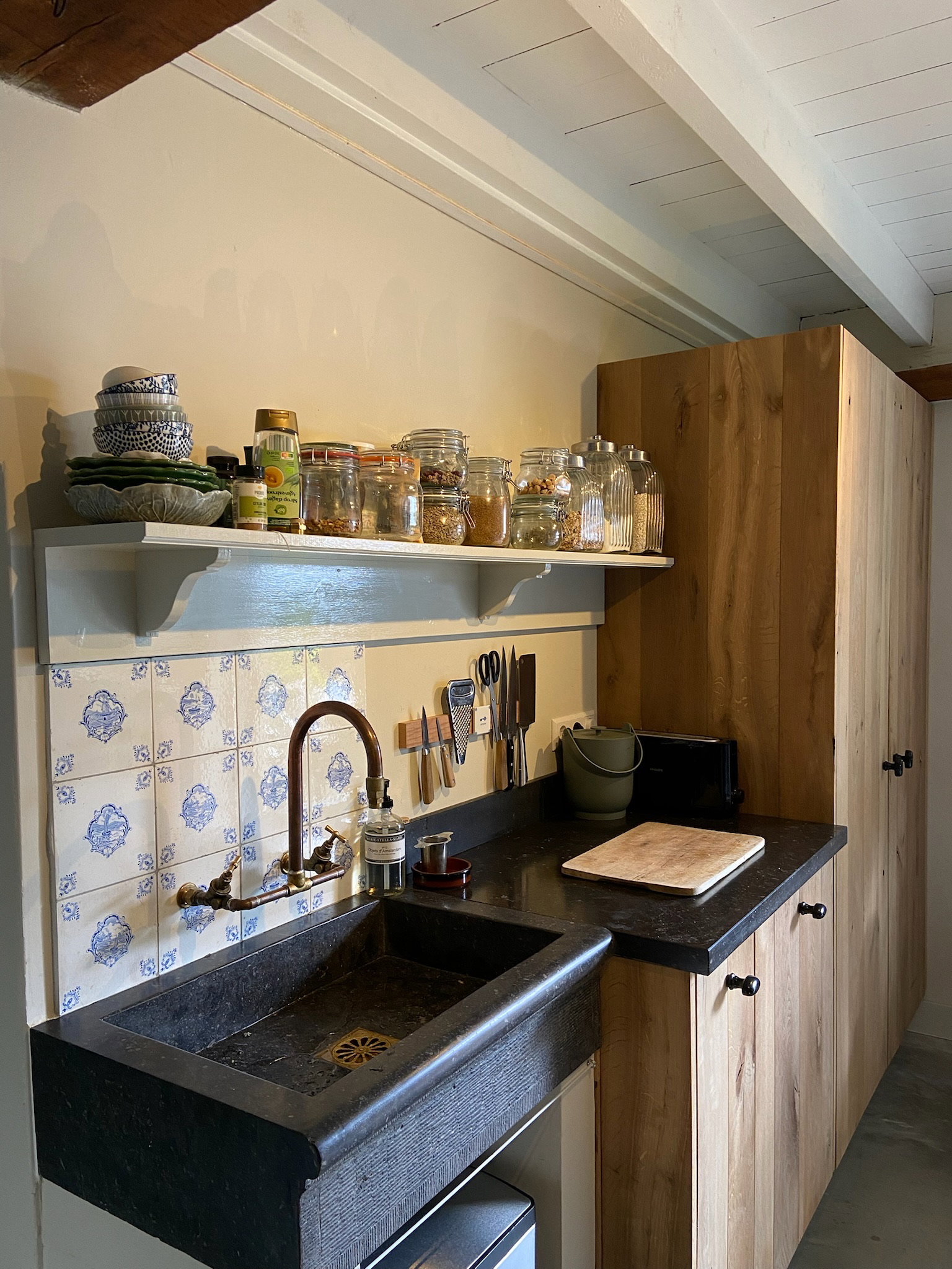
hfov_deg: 53.1
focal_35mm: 26
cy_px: 634
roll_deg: +1.1
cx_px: 476
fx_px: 953
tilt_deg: -3.3
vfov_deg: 67.3
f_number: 1.8
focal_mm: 4.25
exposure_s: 1/50
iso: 80
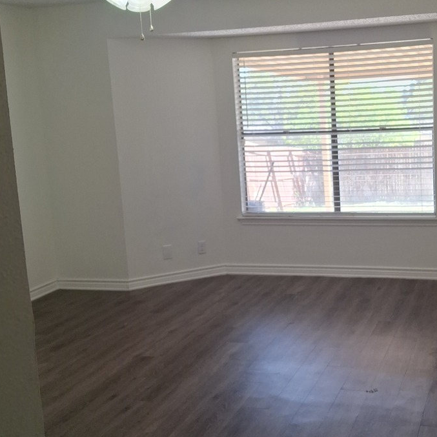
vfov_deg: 36.0
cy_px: 195
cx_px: 320
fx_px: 671
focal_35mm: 47
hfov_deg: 35.4
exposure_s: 1/100
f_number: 1.8
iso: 32
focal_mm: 4.69
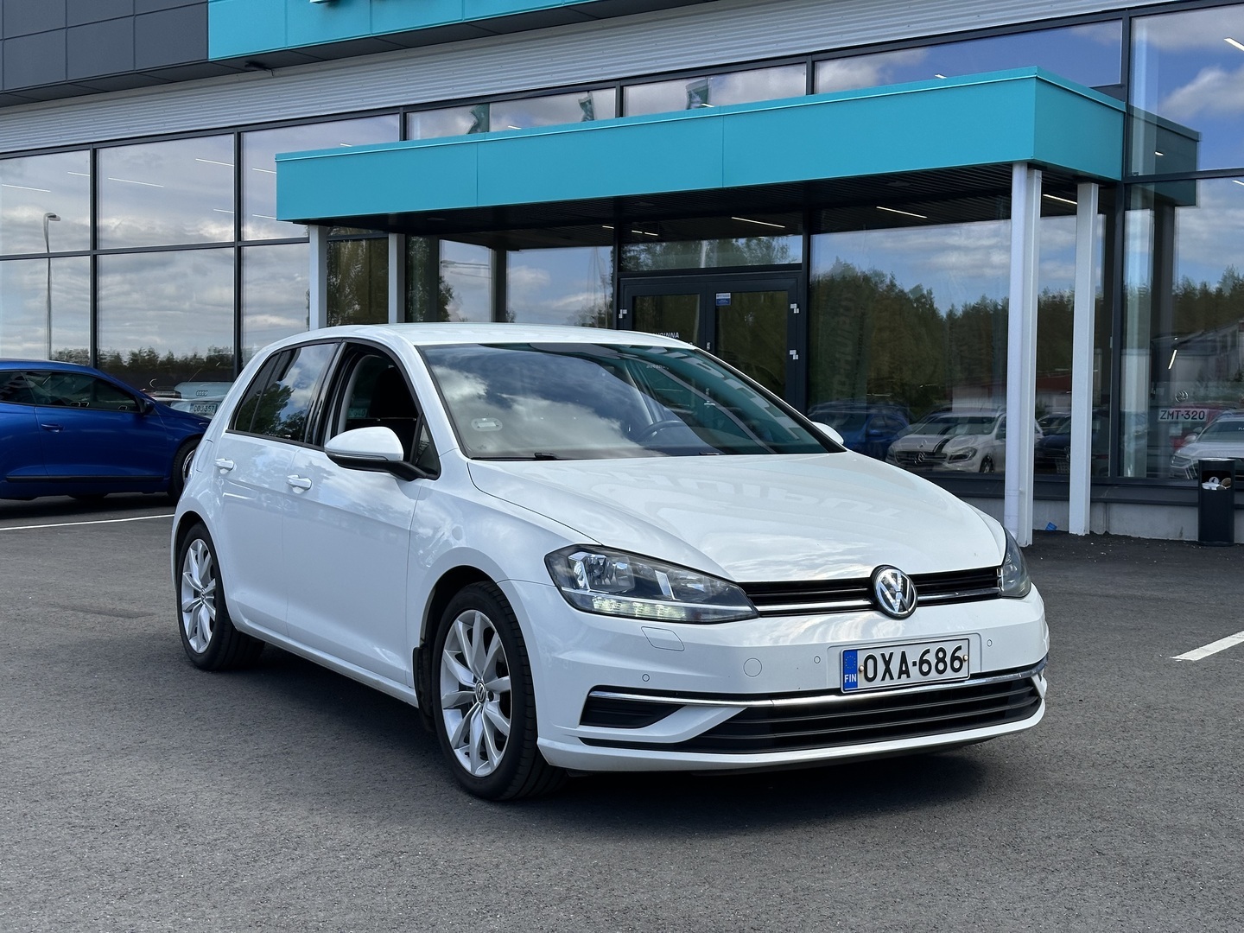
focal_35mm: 48
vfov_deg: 30.3
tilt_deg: -1.1
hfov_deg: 39.7
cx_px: 622
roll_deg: -1.6
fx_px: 1725
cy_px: 466
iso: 64
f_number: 1.78
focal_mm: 6.86
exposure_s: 1/3058
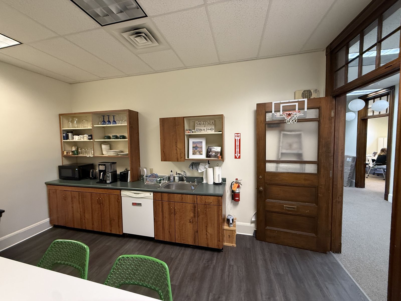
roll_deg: +2.2
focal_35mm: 14
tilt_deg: -2.2
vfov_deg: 85.7
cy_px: 150
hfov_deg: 102.1
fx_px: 162
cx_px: 200
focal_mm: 2.22
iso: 250
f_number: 2.2
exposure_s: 1/60
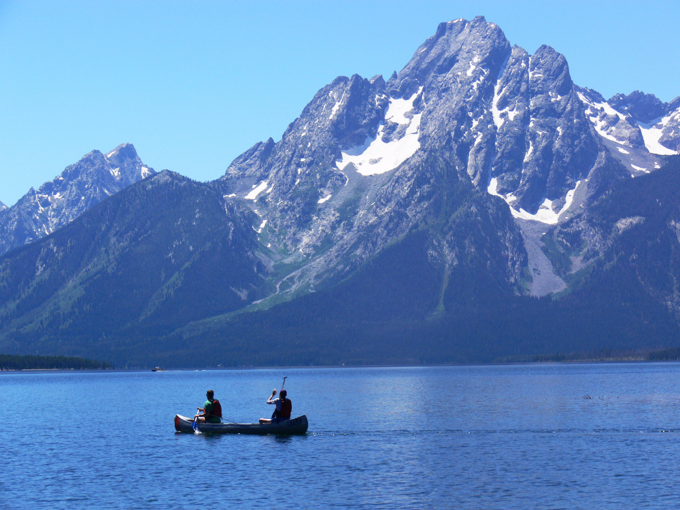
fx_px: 2436
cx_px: 340
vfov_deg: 12.0
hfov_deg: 15.9
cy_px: 255
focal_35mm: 124
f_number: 5.6
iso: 80
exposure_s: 1/400
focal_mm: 26.2
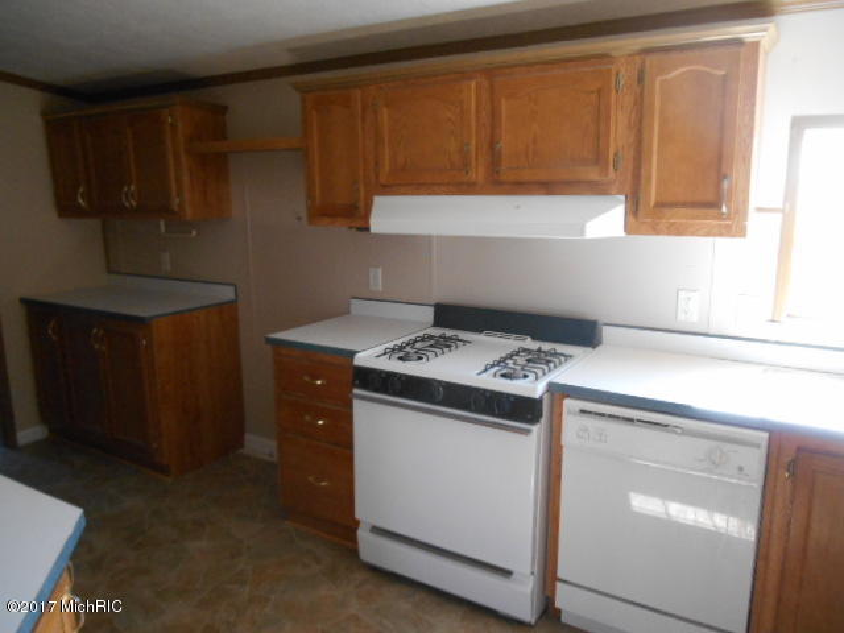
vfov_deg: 53.1
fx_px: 634
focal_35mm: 26
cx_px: 422
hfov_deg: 67.3
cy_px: 316
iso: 400
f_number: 3.4
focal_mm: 4.7
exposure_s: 1/40
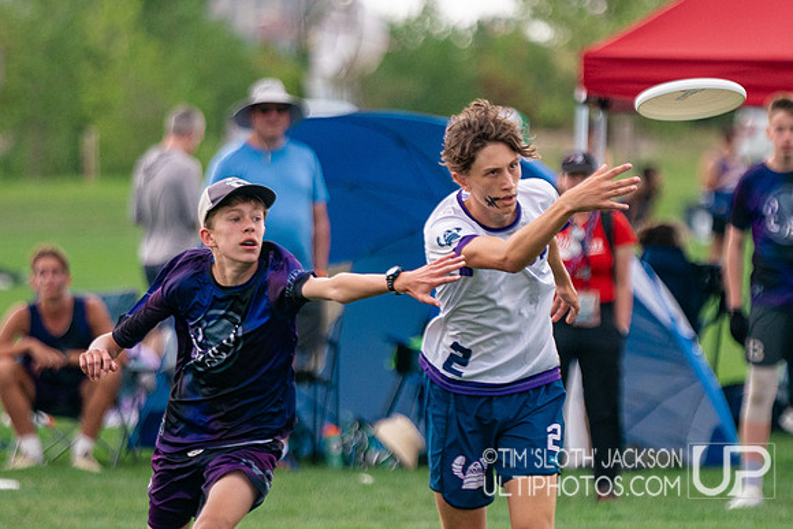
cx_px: 485
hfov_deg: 4.9
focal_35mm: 425
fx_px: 9357
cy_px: 300
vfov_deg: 3.2
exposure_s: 1/3200
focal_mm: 200
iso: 800
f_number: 2.8
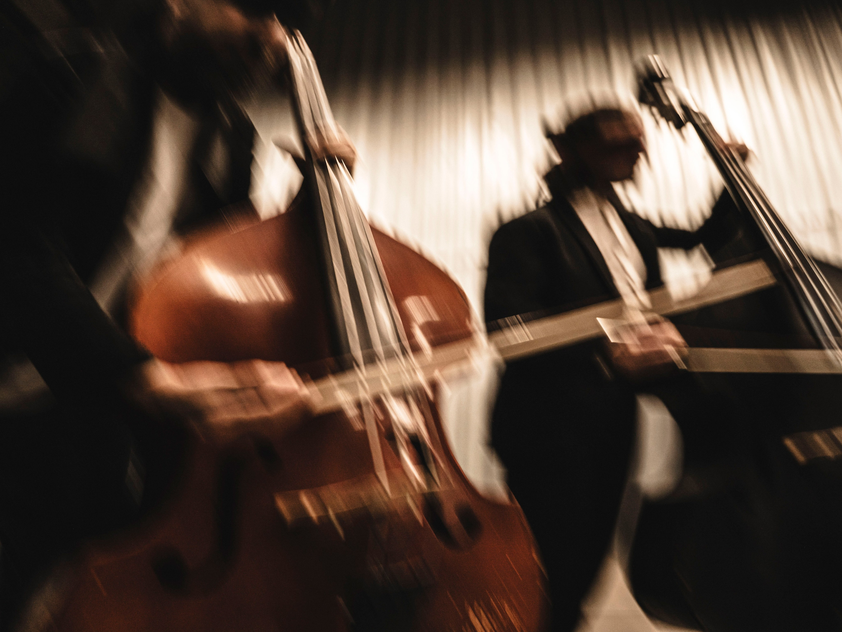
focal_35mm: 30
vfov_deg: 46.4
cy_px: 316
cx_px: 421
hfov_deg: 59.4
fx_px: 737
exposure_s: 1/100
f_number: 3.2
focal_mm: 28
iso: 500
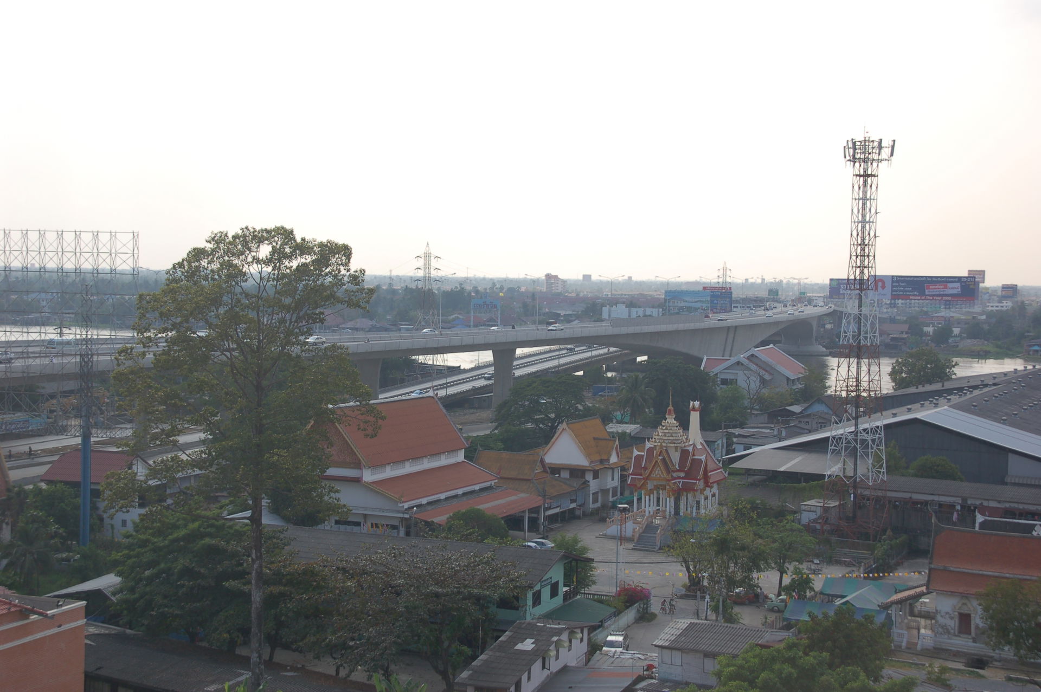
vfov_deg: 26.4
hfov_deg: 38.9
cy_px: 346
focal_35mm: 51
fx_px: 1474
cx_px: 520
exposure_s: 1/500
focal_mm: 34
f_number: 7.1
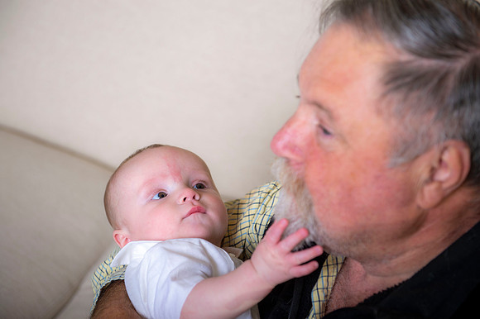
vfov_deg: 19.4
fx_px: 933
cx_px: 240
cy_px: 160
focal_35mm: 70
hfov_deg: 28.9
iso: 250
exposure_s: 1/200
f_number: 4
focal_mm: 70
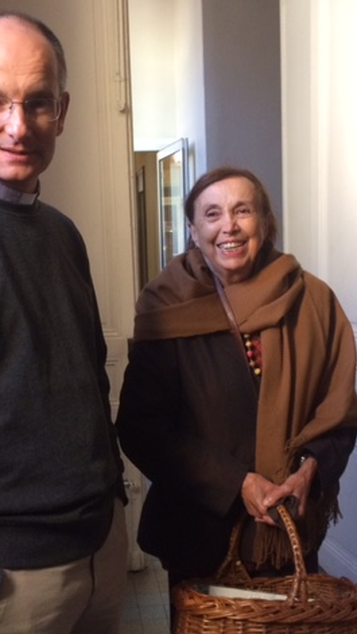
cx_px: 137
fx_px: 722
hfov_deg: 27.7
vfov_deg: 47.3
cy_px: 320
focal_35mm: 43
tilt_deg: -8.1
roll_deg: +1.9
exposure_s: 1/33
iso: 250
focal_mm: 4.15
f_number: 2.2
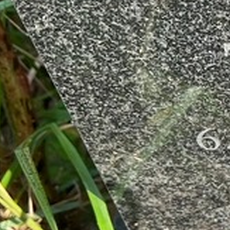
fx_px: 849
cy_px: 72
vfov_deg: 15.4
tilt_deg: -51.3
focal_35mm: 113
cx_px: 450
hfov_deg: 13.4
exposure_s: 1/718
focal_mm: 5.7
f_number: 1.5
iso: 50
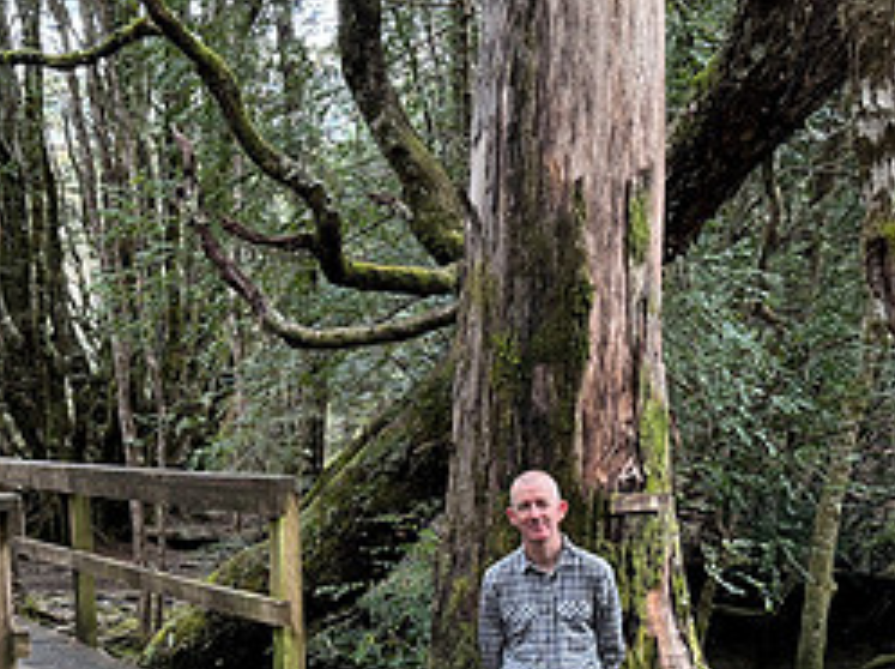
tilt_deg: -4.7
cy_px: 577
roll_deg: +0.5
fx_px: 1446
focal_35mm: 56
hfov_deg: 34.2
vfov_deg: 25.4
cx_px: 327
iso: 200
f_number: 1.78
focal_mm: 6.86
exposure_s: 1/68
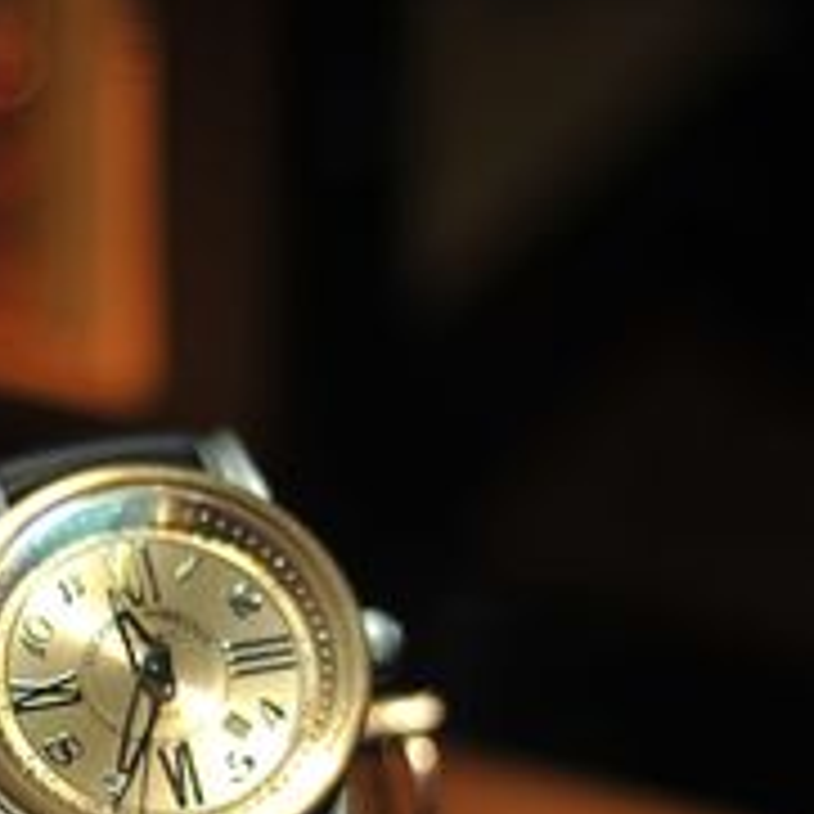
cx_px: 148
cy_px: 675
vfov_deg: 14.8
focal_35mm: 117
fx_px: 3113
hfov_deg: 14.8
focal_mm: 50
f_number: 1.8
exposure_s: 1/200
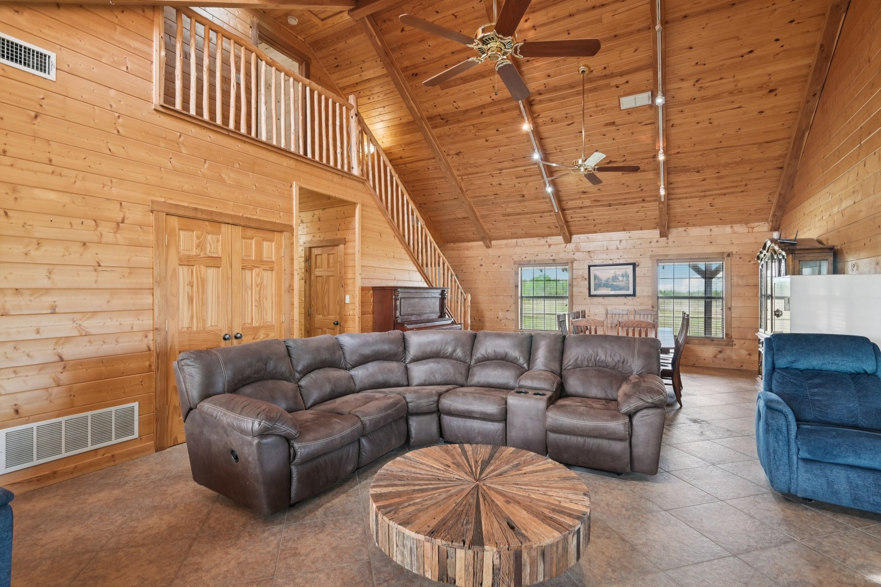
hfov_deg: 95.0
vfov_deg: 72.0
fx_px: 404
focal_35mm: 16
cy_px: 294
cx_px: 440
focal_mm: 16.5
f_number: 8
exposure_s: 1/10
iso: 400
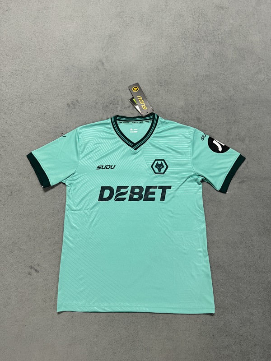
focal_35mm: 24
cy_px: 180
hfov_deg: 56.8
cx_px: 136
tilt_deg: -76.1
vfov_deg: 71.6
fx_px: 251
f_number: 1.78
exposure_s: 1/50
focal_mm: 6.76
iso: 160
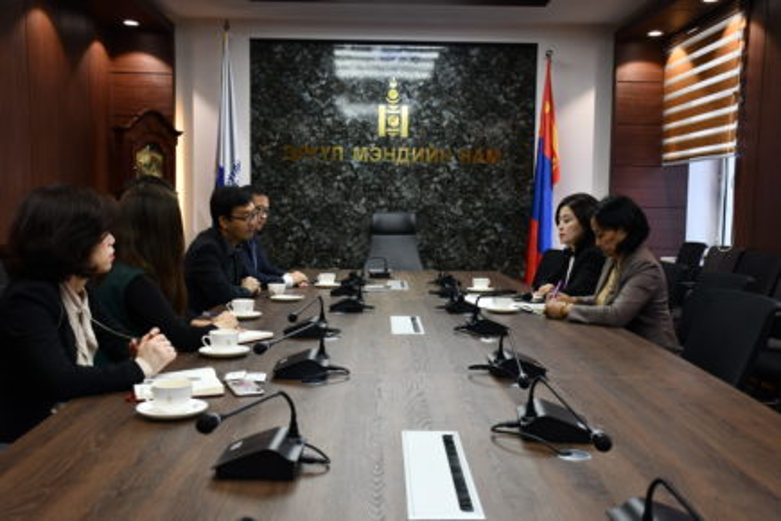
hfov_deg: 49.6
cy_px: 260
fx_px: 846
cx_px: 390
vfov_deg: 34.2
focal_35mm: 39
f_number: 5
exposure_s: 1/100
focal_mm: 26
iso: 1250
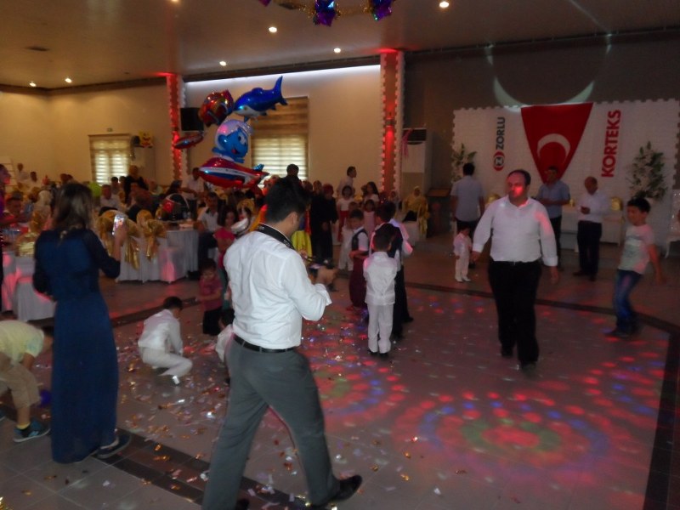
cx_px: 340
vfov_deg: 49.7
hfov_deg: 63.4
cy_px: 255
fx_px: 550
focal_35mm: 28
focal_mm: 4.9
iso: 400
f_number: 3.1
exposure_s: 1/30
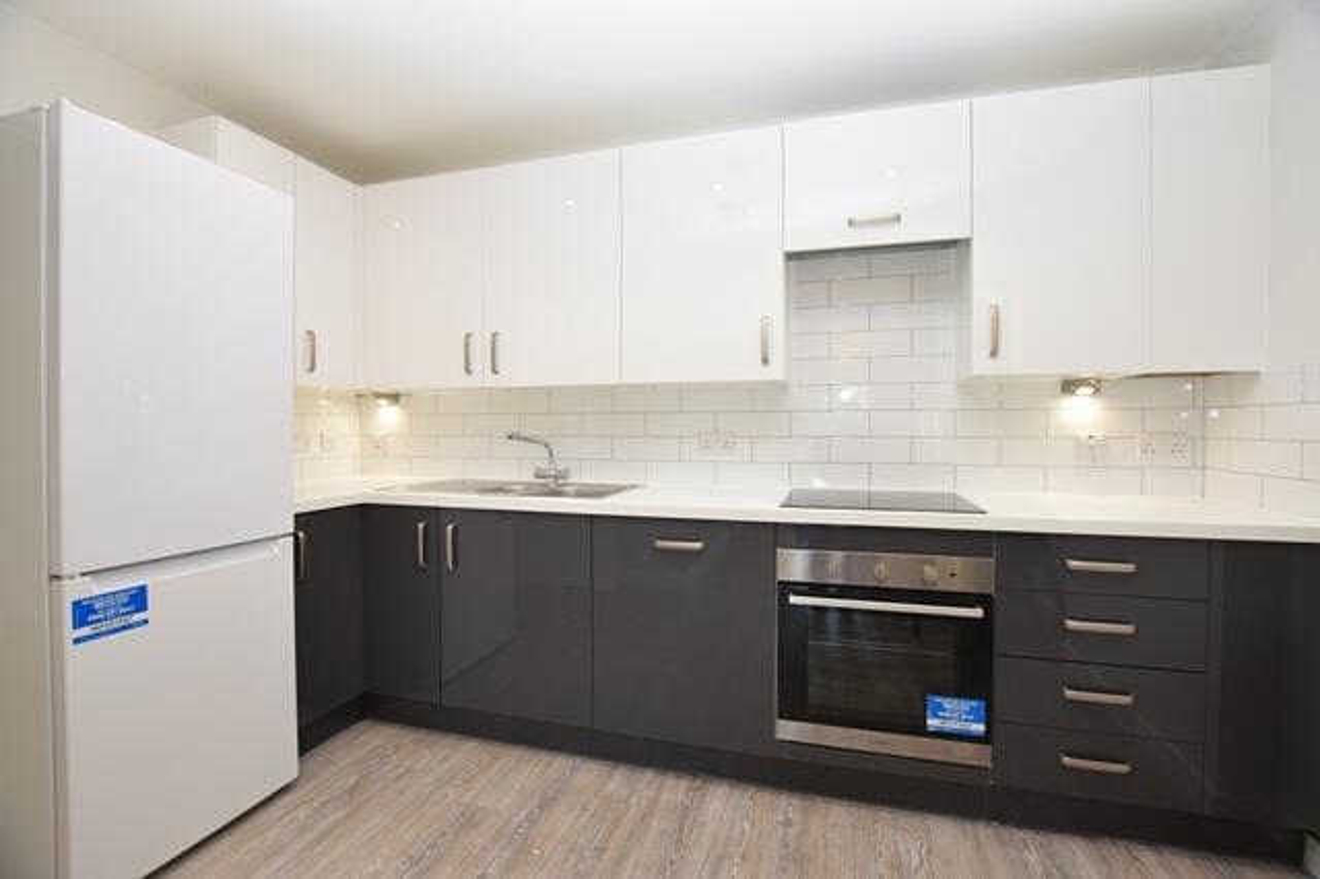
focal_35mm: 15
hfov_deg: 100.4
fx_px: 550
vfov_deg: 77.3
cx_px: 660
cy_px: 440
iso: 800
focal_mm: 10
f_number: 5
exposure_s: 1/100
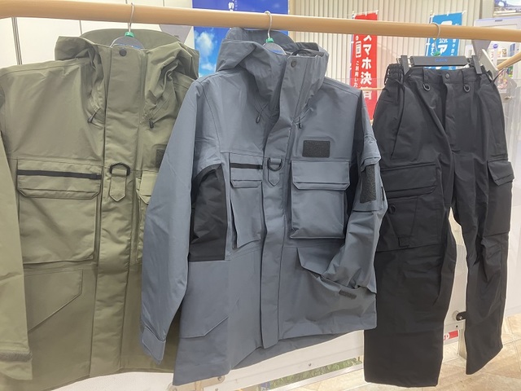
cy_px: 196
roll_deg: +0.3
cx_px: 260
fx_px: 421
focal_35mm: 28
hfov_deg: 63.4
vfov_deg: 49.7
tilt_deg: -11.5
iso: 100
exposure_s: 1/50
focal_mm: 3.99
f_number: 1.8
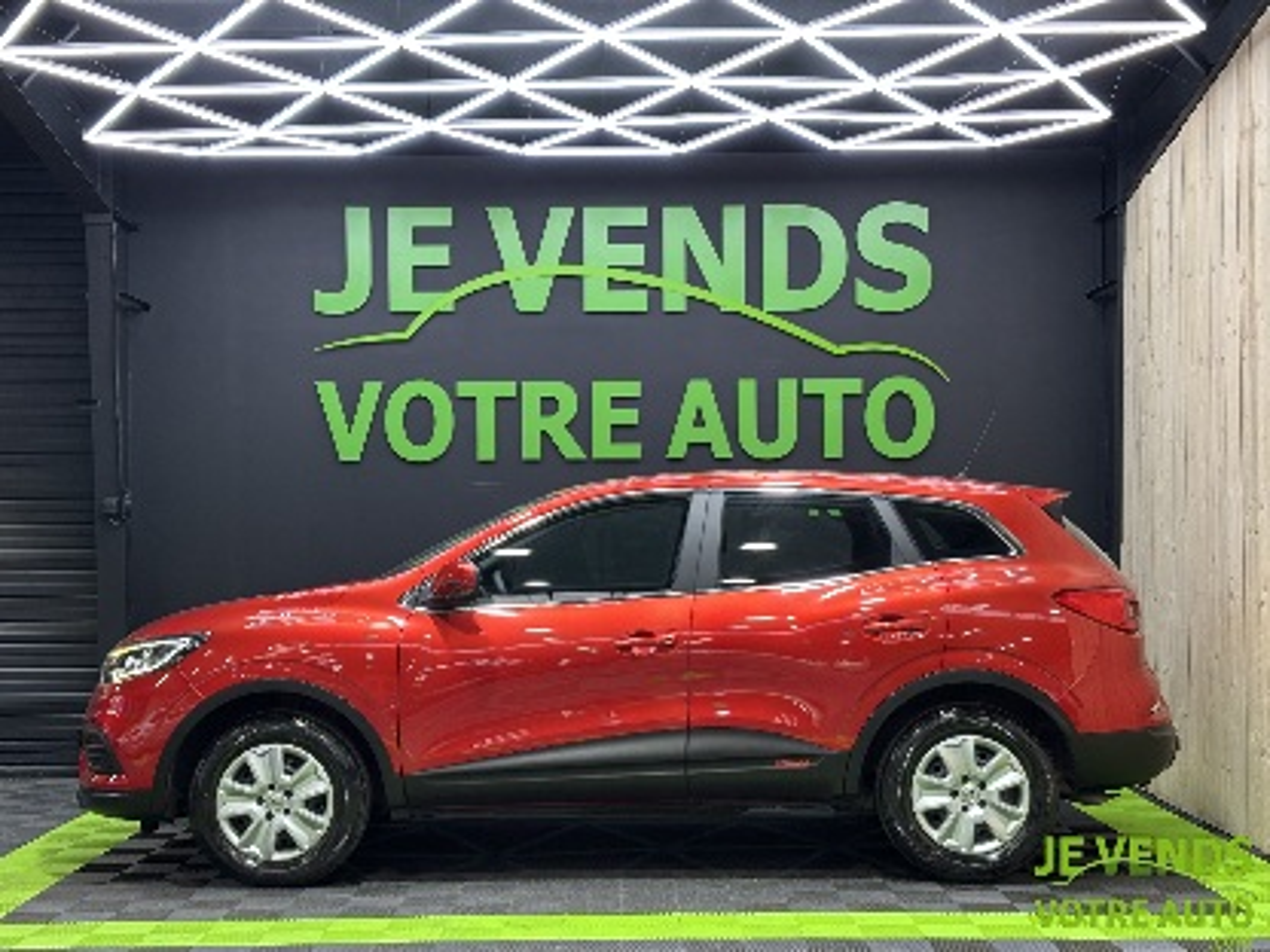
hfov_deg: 36.8
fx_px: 1908
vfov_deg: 28.0
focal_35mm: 52
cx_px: 635
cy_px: 476
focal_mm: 5.96
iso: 40
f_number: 1.6
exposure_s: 1/50
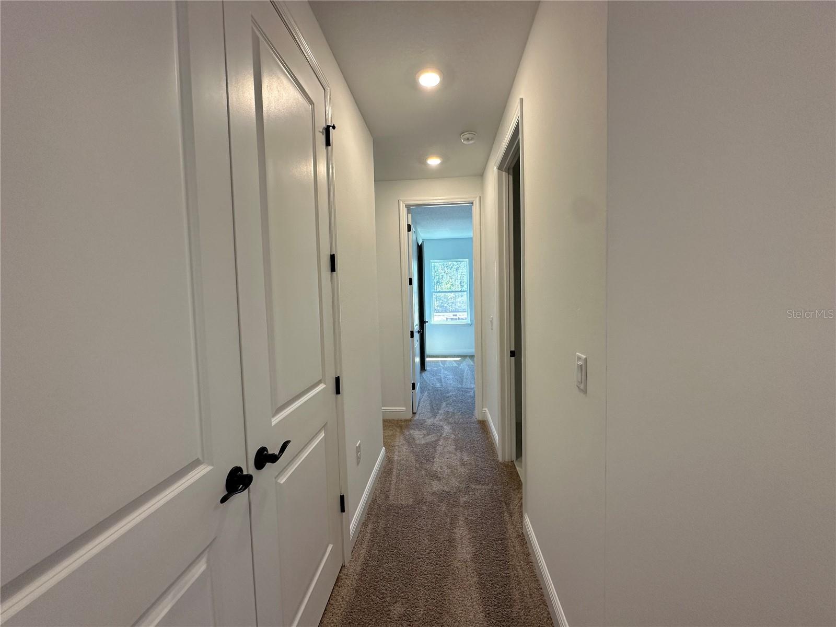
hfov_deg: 102.1
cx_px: 418
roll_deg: +1.3
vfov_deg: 85.7
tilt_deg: -3.4
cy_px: 314
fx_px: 338
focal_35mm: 14
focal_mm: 2.22
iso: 125
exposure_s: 1/120
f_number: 2.2
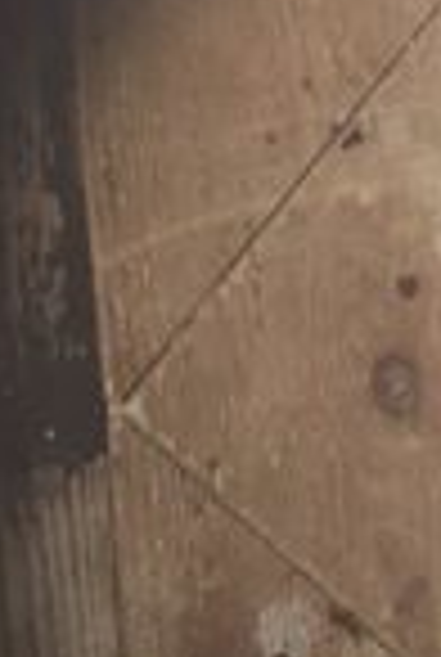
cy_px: 0
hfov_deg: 6.4
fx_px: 3859
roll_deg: +2.0
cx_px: 810
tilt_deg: -7.8
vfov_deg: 9.7
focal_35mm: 211
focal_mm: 4.15
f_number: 2.2
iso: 50
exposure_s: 1/120
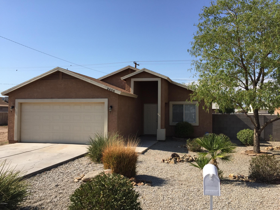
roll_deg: -1.6
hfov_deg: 61.7
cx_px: 140
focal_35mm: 29
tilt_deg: +0.2
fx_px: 235
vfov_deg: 48.2
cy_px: 105
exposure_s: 1/1799
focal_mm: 4.15
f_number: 2.2
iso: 32
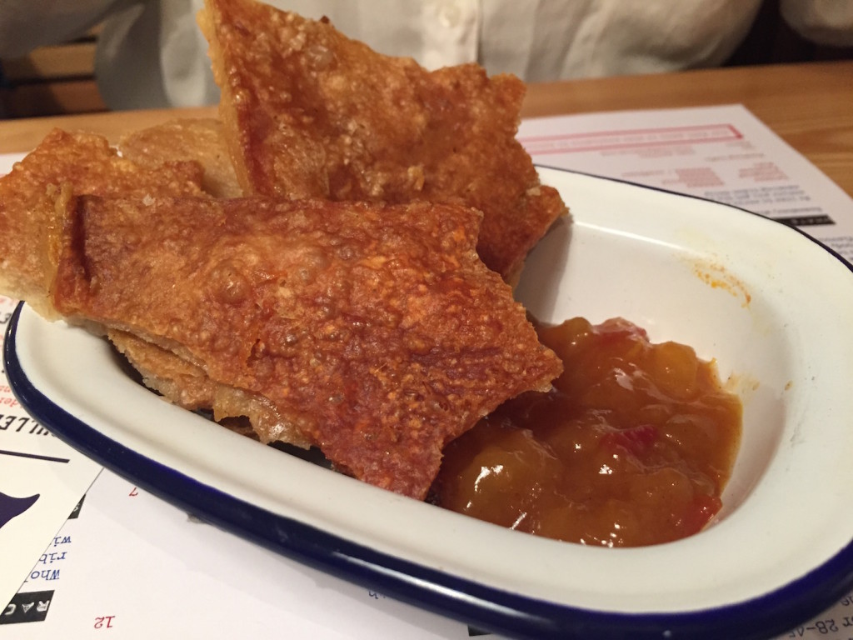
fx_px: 715
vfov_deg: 48.2
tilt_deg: -35.8
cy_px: 320
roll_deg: +3.0
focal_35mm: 29
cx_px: 426
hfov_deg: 61.7
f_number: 2.2
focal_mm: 4.15
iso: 200
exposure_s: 1/33
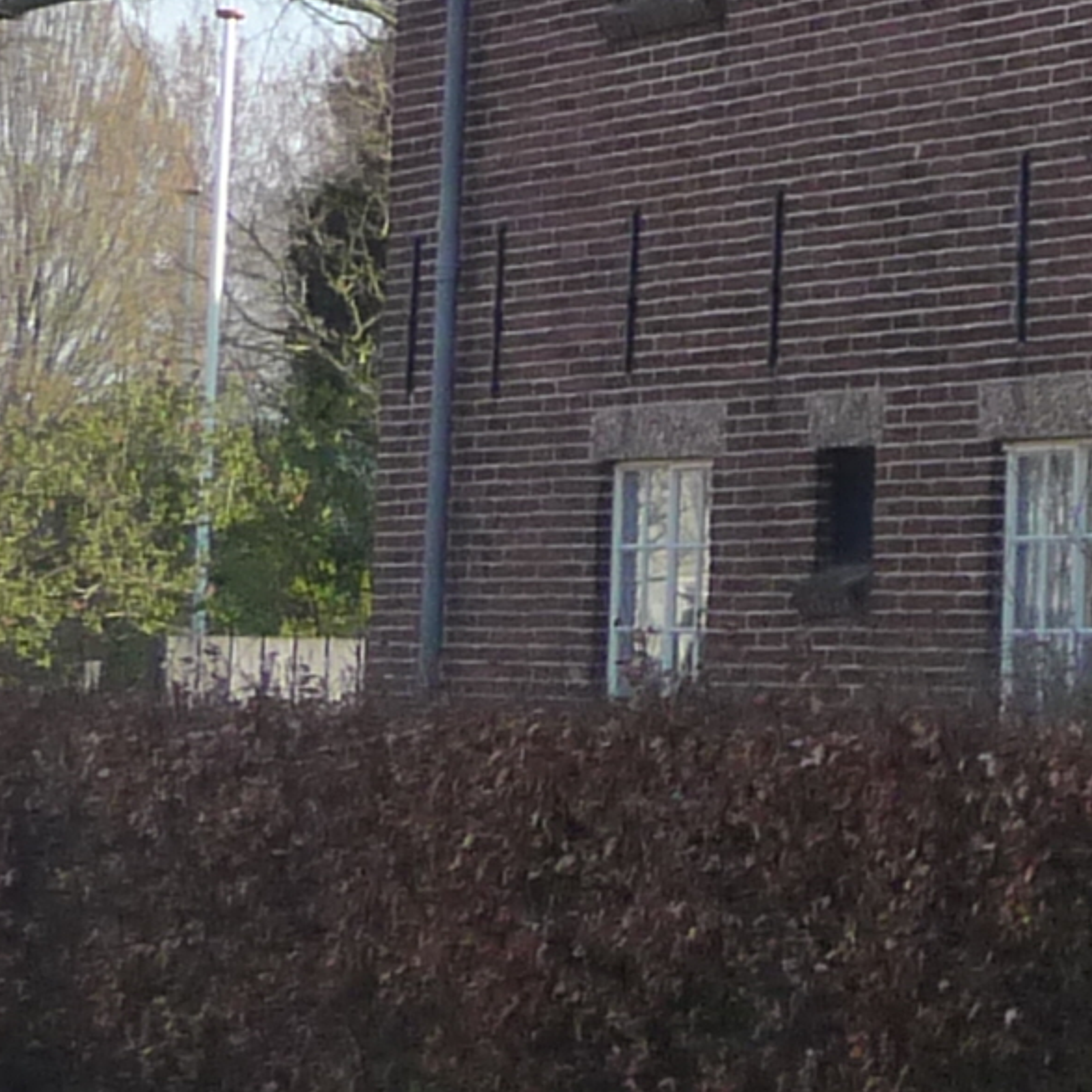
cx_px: 2521
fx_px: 5568
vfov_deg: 11.1
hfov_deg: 10.0
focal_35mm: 156
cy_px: -33
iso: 160
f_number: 3.4
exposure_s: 1/400
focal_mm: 5
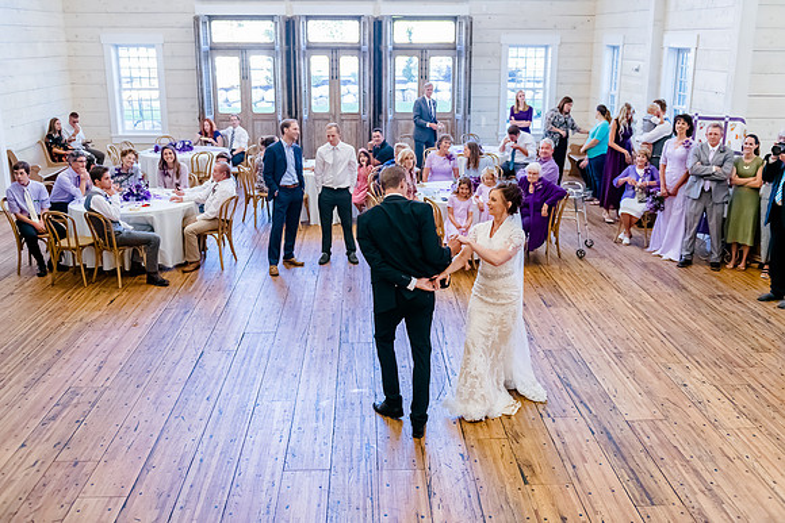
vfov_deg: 37.3
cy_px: 262
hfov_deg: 53.6
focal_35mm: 36
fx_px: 777
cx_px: 396
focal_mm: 35
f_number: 3.2
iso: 3200
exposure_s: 1/640
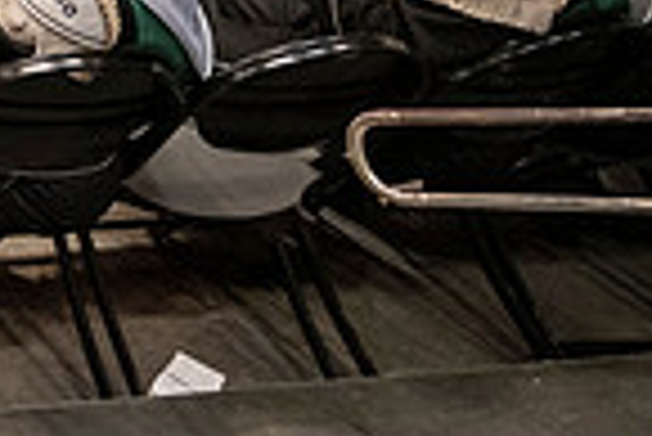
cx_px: -585
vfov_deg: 19.0
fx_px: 1015
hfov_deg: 20.7
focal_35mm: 56
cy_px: -335
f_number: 4
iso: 4000
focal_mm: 14
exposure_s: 1/500
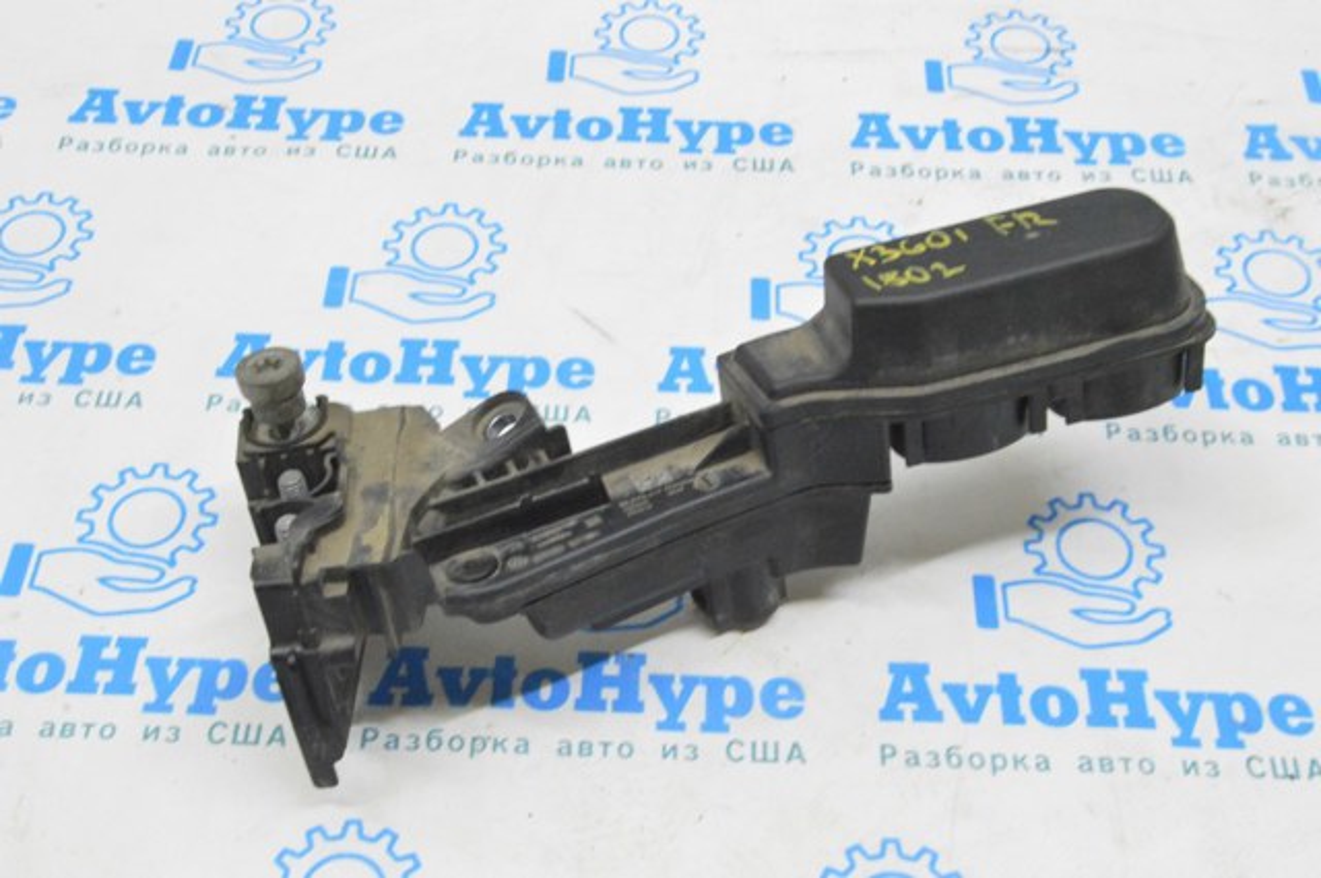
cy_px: 439
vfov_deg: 28.0
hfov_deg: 41.2
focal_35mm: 48
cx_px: 660
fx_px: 1759
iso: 6400
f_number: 20
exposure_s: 1/15
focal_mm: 32
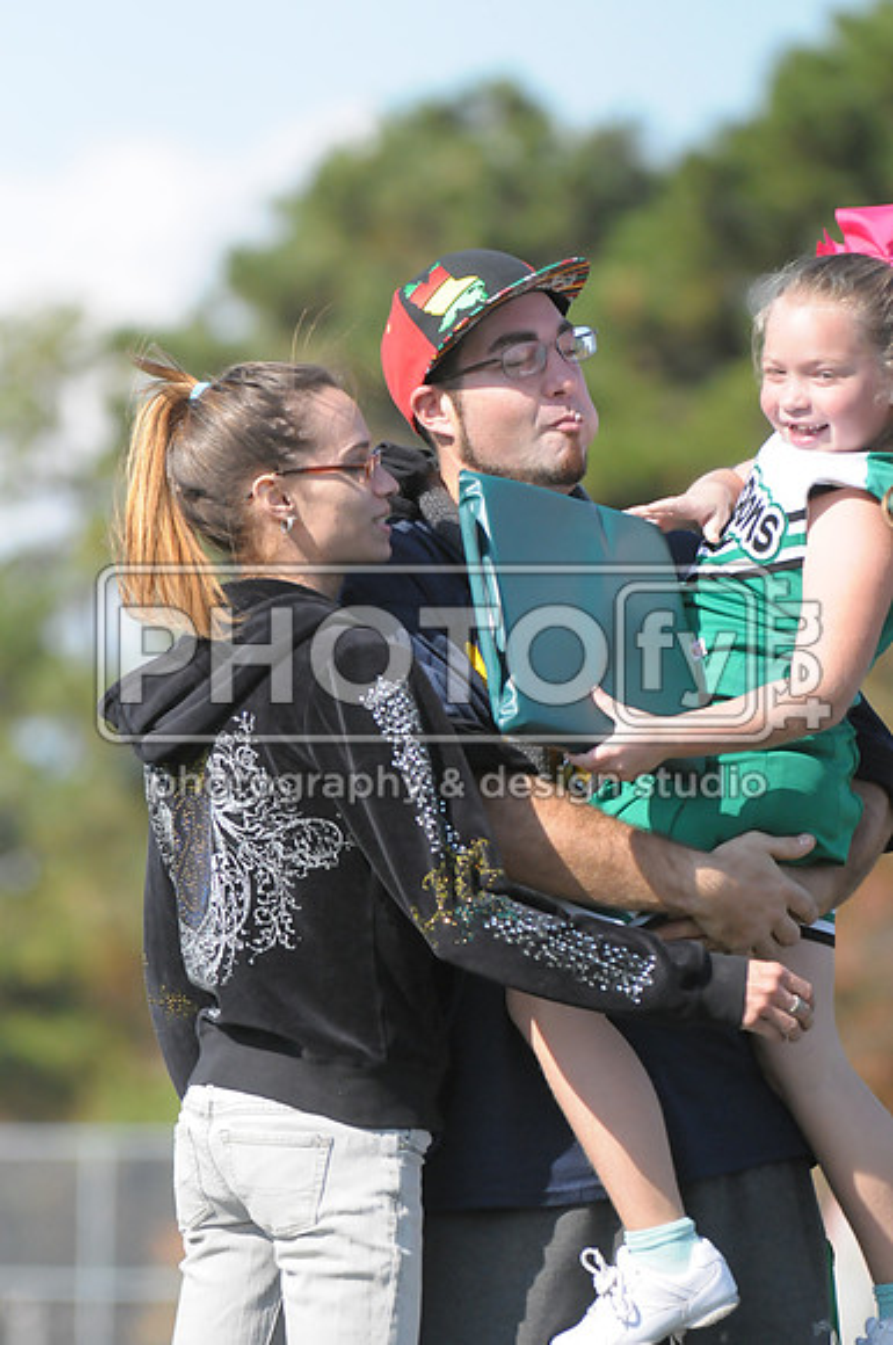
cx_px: 446
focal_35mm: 300
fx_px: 11195
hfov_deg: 4.6
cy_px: 672
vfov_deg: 6.9
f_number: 4
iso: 1600
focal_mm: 200
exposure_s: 1/5000
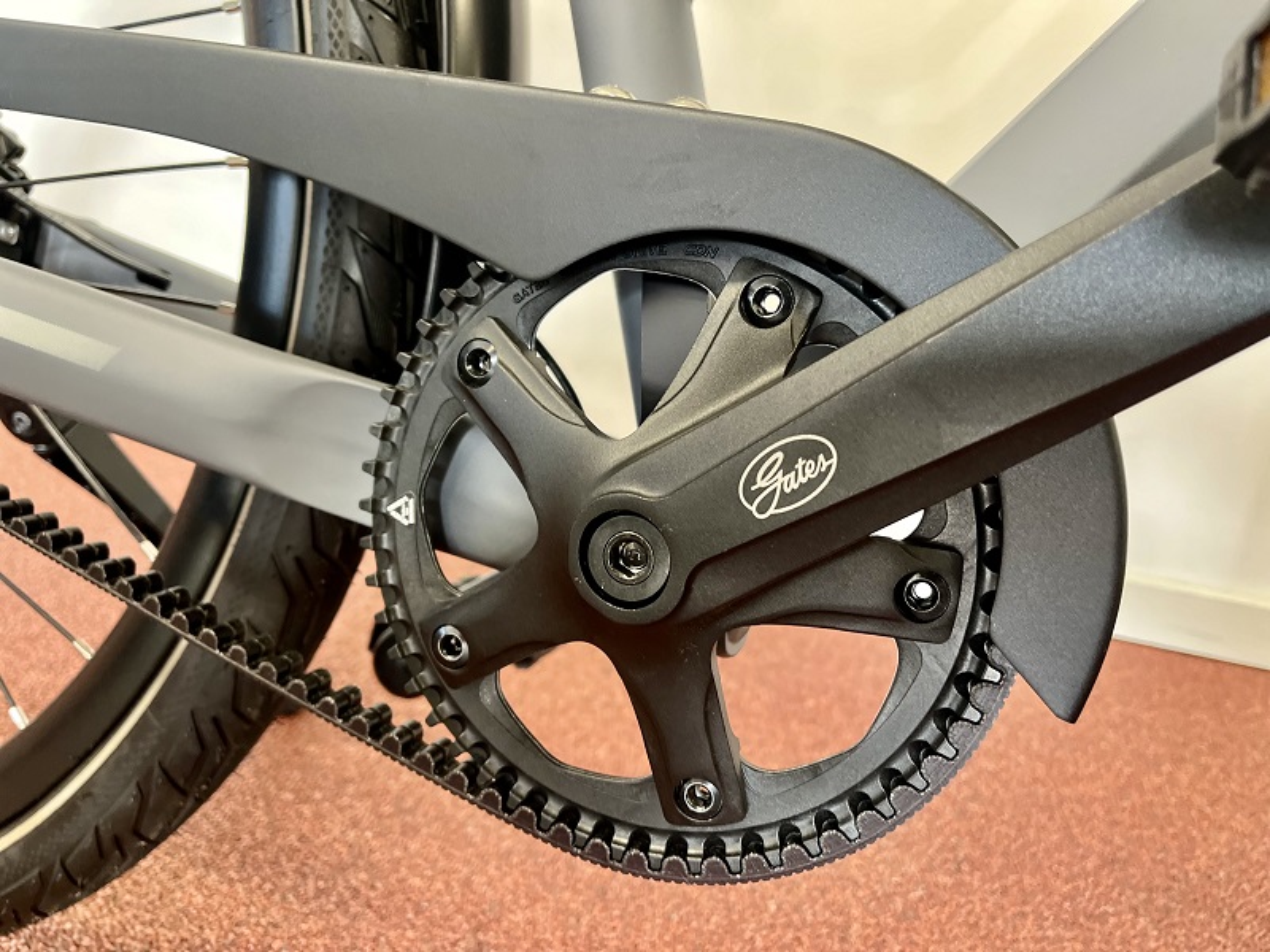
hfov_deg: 67.3
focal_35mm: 26
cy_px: 476
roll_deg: -3.9
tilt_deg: -19.4
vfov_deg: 53.1
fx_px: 954
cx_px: 635
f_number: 1.6
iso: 320
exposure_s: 1/50
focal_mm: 5.1
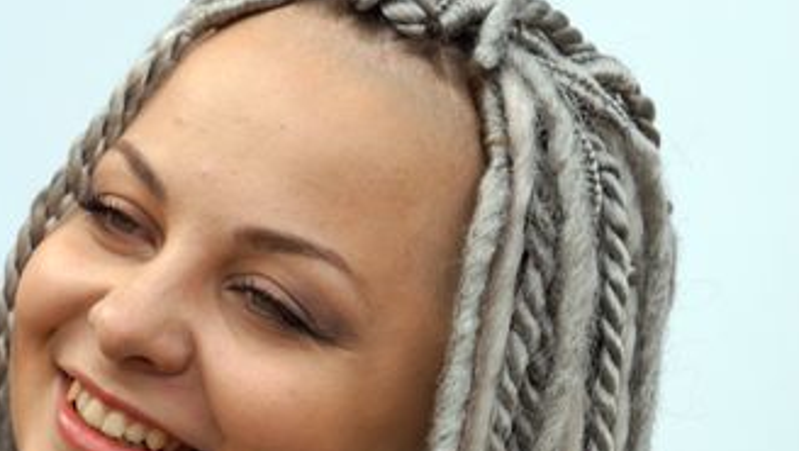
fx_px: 3903
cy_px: 274
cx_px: 236
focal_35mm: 184
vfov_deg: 6.6
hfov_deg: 11.7
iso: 100
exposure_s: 1/250
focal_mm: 55
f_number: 5.6
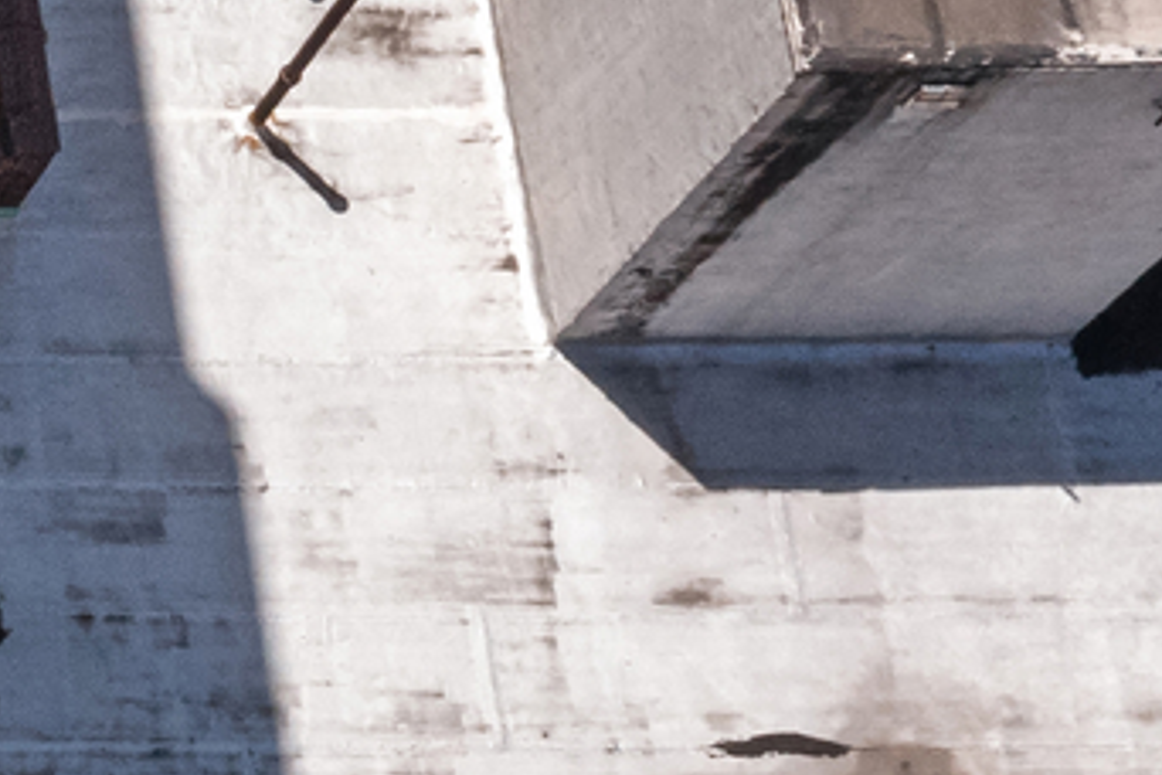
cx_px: -1889
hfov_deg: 10.6
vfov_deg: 8.7
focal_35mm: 157
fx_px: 5067
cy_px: 121
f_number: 8
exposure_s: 1/50
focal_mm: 10.26
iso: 400
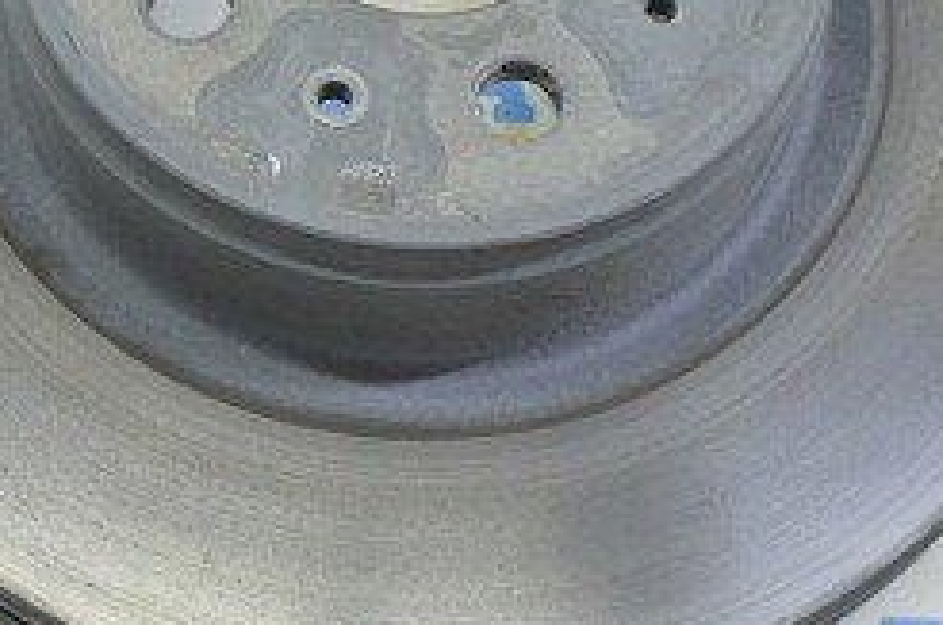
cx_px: 276
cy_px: 13
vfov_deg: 17.1
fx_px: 2039
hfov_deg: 25.8
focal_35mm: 78
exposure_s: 1/20
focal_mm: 20
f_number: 5.6
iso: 400
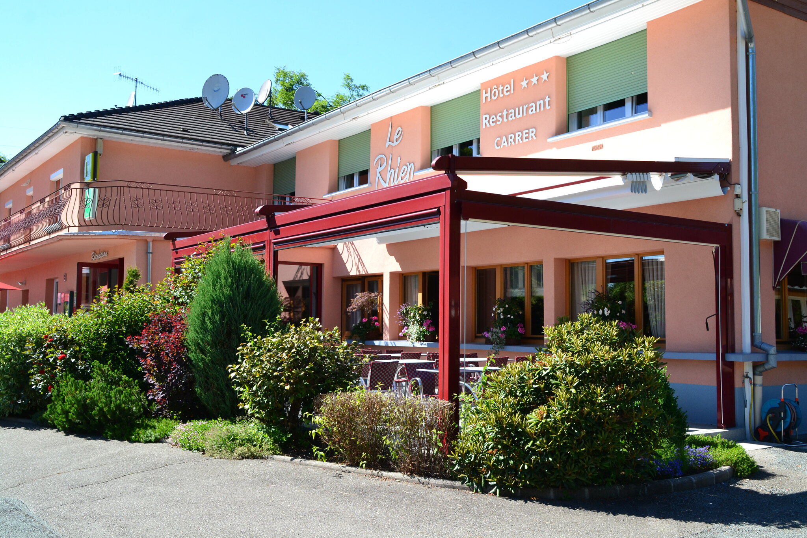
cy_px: 269
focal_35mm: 38
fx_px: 840
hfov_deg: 51.3
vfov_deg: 35.5
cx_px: 404
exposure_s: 1/320
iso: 400
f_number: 10
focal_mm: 25
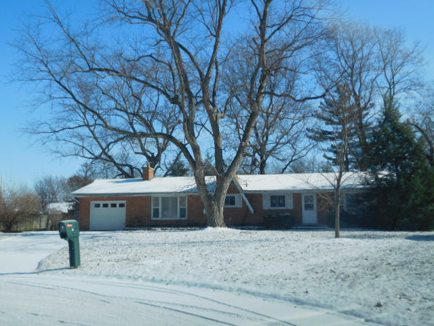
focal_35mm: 32
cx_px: 217
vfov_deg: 44.2
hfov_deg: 56.8
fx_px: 401
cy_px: 163
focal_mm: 5.7
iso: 125
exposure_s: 1/1250
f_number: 3.6
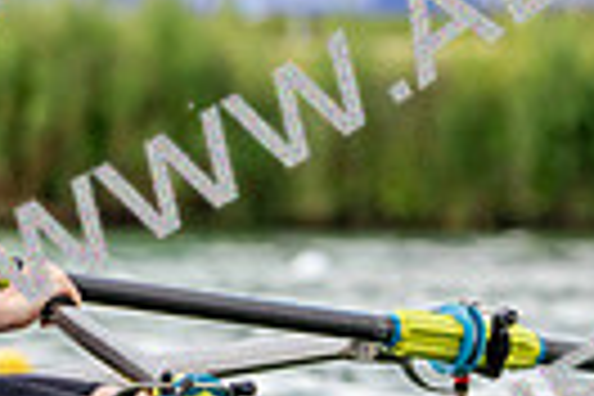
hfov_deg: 1.6
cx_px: 522
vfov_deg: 1.1
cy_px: 317
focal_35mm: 1251
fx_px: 20640
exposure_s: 1/1600
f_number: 6.3
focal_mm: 284
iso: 800
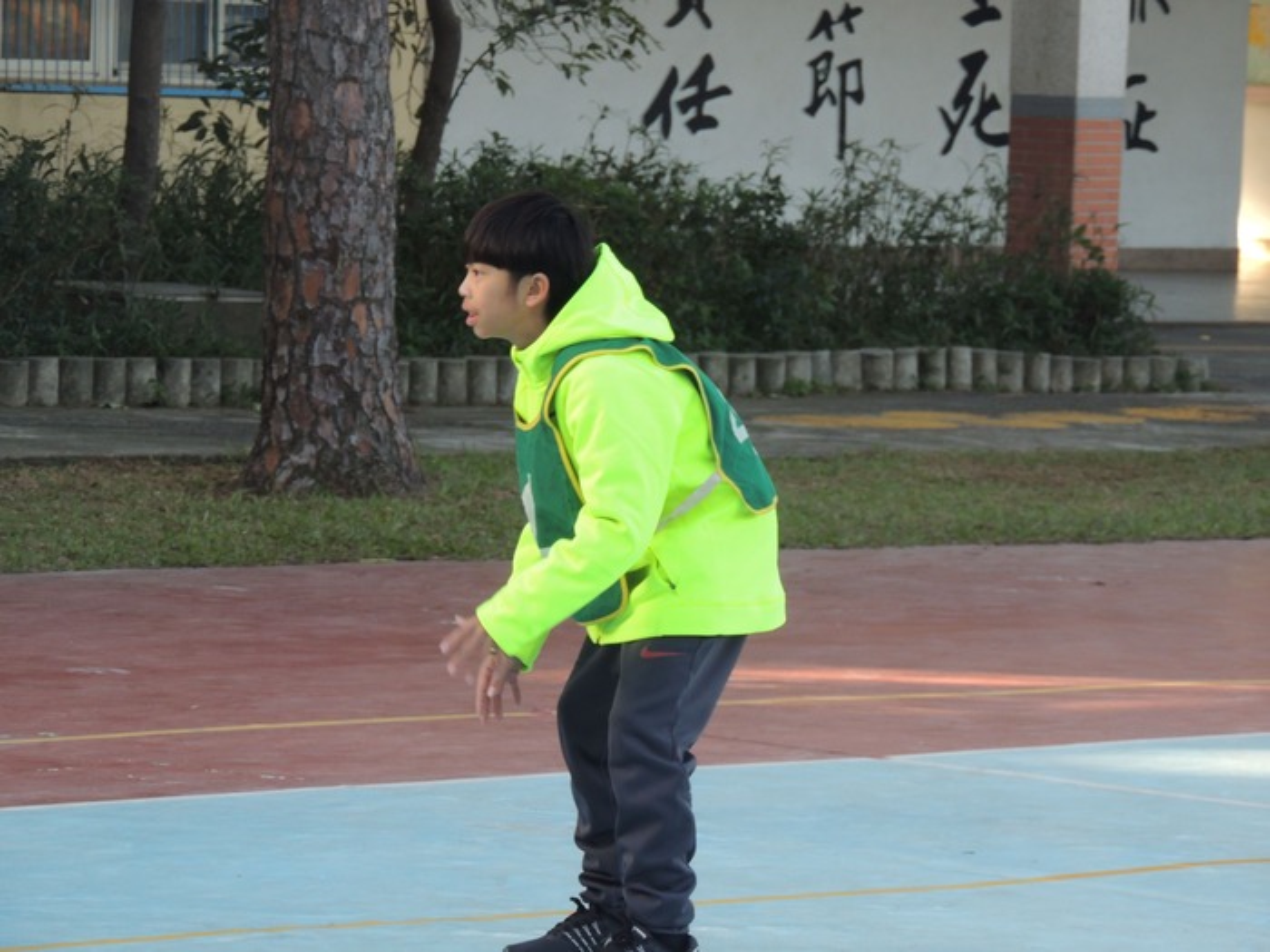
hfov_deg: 9.9
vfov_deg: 7.4
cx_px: 635
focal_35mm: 200
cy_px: 476
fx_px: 7338
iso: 180
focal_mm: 35.6
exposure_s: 1/125
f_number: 4.6
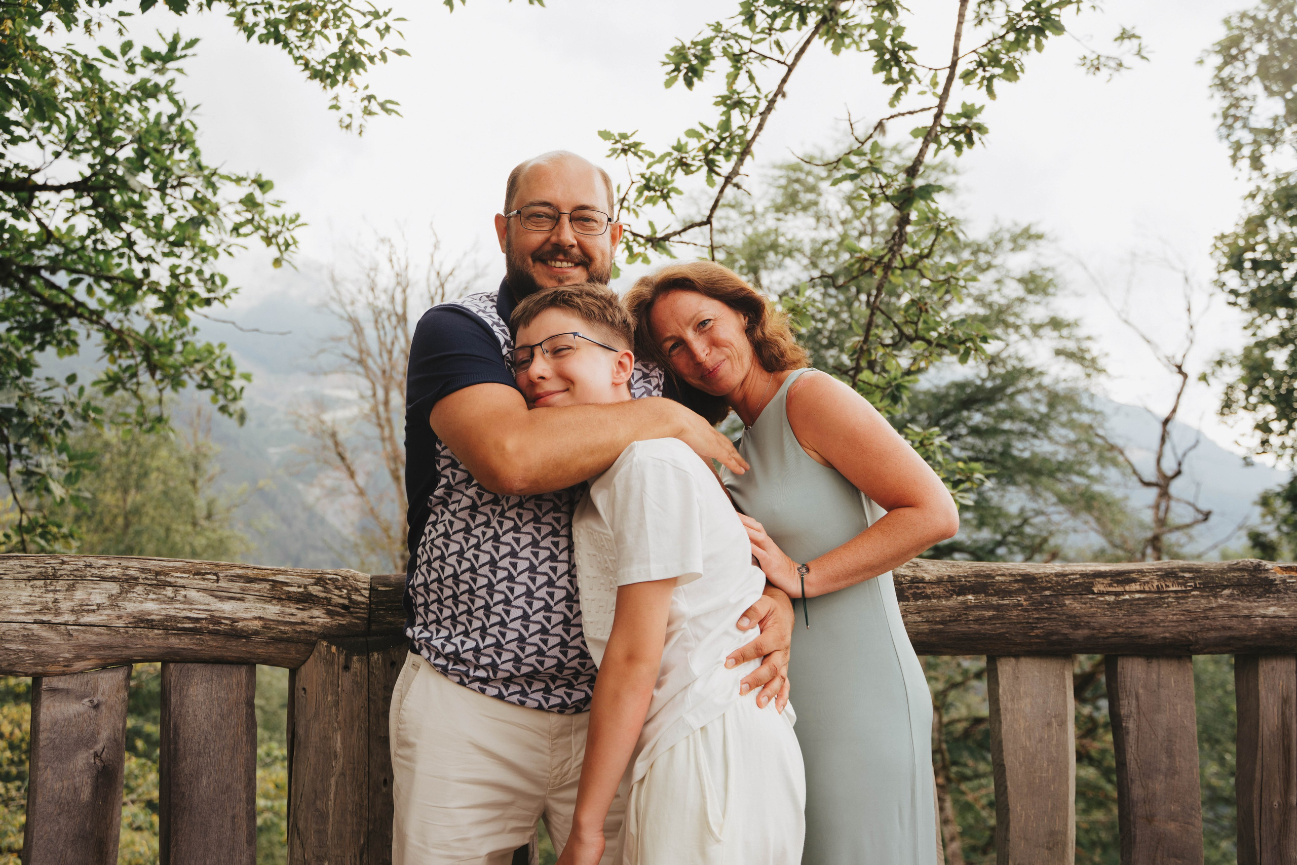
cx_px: 648
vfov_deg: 42.9
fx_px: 1100
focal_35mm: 31
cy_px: 432
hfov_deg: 61.0
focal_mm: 28
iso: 100
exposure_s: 1/200
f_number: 3.5
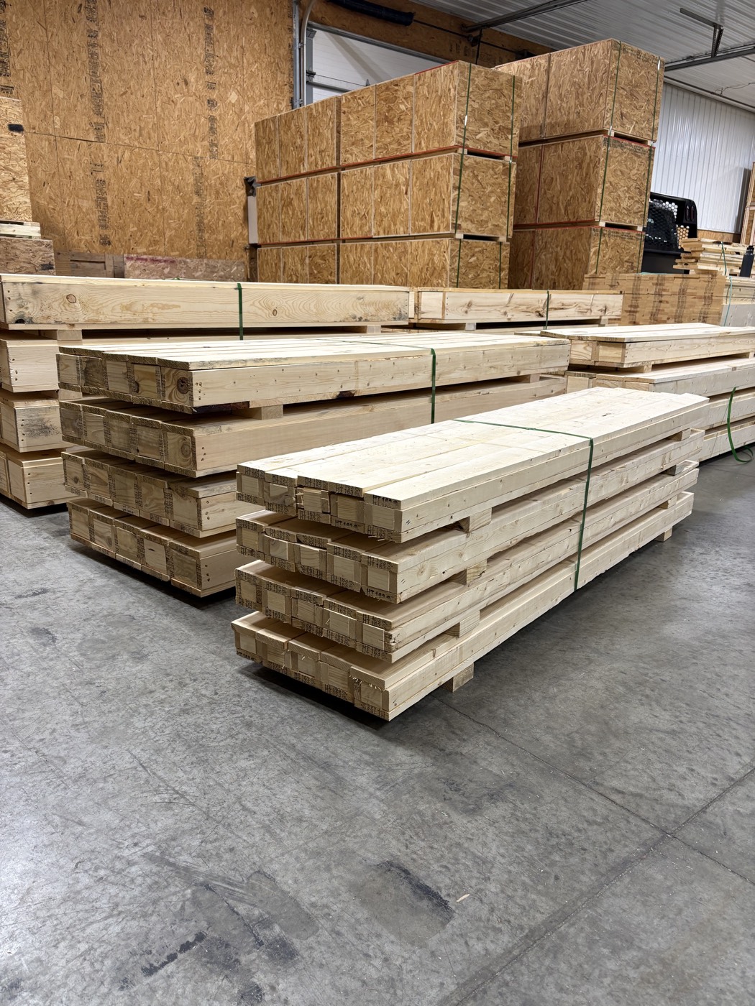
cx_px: 378
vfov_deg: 67.3
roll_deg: -0.3
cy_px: 503
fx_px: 756
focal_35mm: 26
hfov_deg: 53.1
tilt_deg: -15.1
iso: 80
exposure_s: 1/60
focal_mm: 5.96
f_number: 1.6
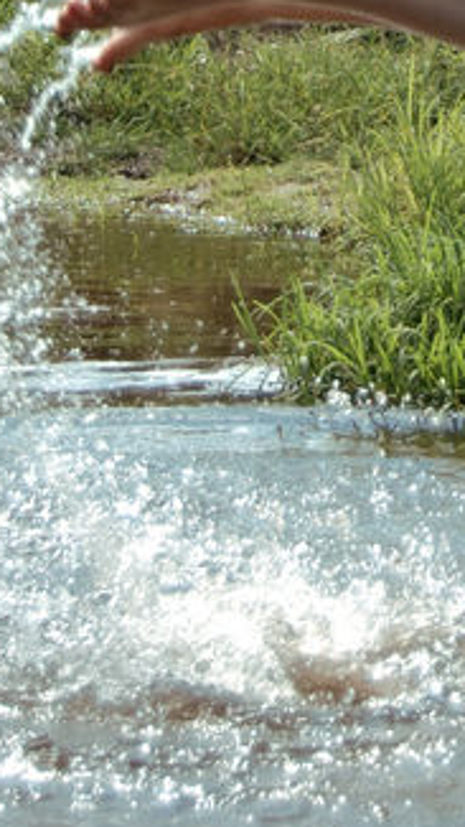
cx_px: 605
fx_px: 3614
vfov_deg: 12.5
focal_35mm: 165
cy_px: -310
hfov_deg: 7.3
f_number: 4.8
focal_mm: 38
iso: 200
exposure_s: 1/640
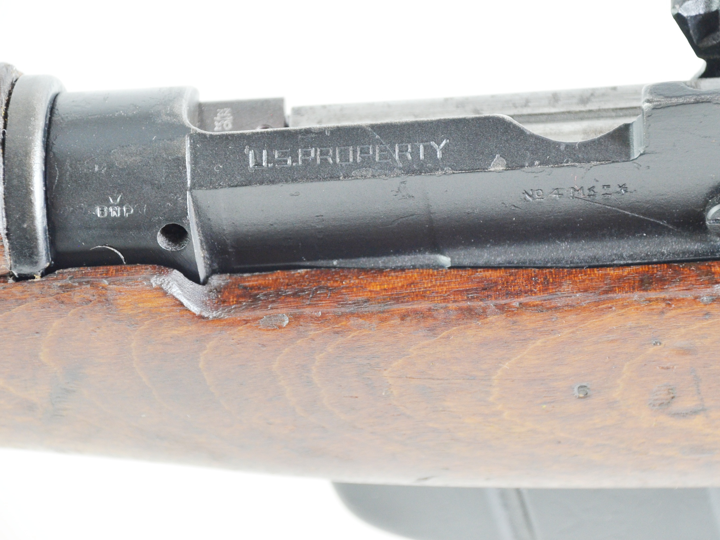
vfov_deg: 6.7
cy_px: 270
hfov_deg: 9.0
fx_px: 4587
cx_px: 353
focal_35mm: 221
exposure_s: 1/50
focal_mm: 135
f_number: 5.6
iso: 1600
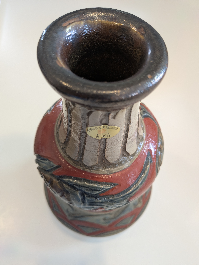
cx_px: 100
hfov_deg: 56.8
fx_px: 184
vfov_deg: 71.6
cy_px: 132
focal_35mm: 24
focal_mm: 4.53
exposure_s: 1/40
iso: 63
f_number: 1.7
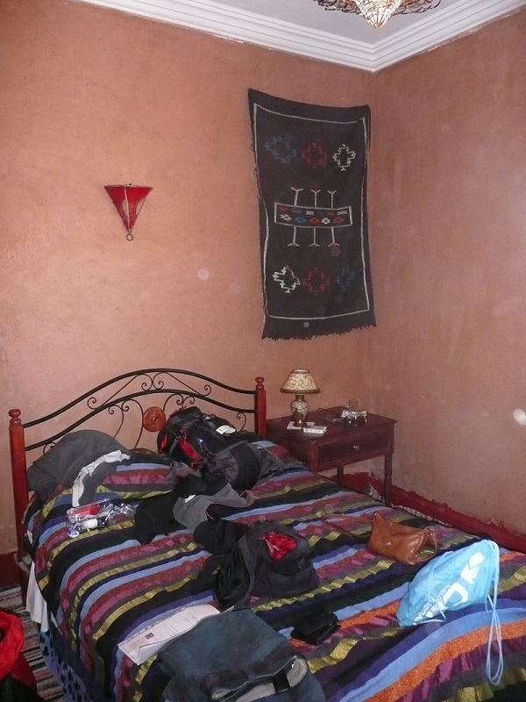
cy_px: 351
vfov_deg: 63.4
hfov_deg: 49.7
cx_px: 263
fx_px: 567
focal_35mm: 28
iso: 640
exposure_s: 1/30
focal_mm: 4.6
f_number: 3.3
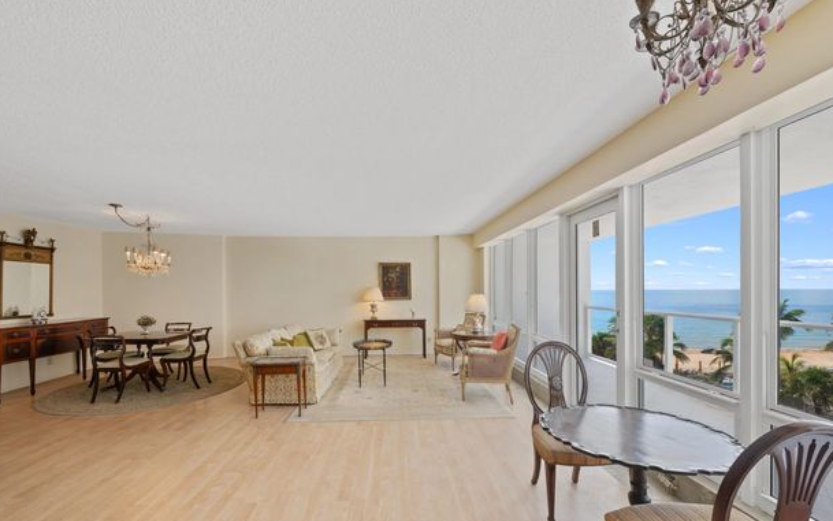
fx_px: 341
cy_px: 286
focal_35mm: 15
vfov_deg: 74.6
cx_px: 399
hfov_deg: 101.4
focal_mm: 14
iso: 125
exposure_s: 1/6
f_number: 10
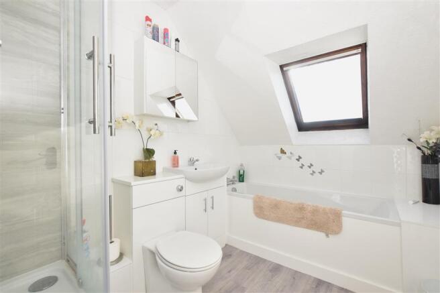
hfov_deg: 100.4
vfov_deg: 77.3
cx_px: 220
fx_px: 183
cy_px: 146
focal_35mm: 15
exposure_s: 1/200
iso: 500
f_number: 8
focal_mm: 10
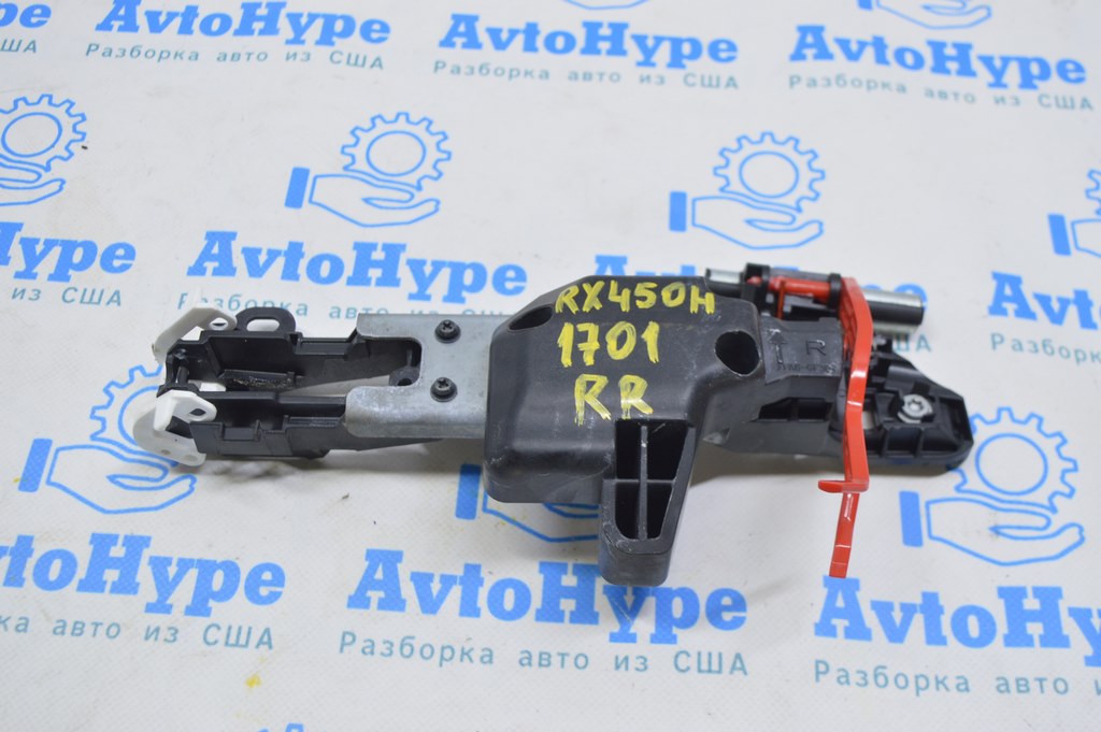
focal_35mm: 40
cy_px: 366
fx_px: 1238
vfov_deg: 33.0
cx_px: 550
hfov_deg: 48.0
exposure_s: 1/20
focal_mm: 27
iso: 400
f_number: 5.6
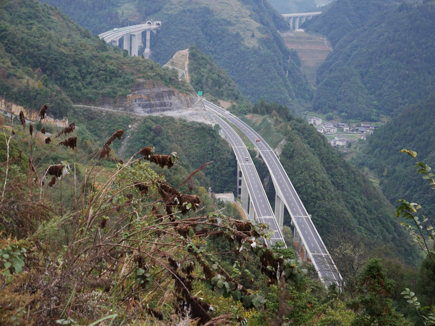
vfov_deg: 17.6
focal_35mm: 84
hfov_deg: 23.3
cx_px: 218
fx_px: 1056
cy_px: 163
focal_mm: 42
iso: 500
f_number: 5.6
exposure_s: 1/100
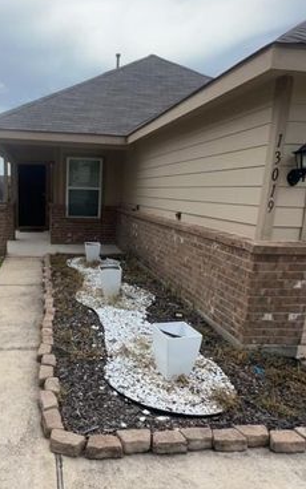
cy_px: 264
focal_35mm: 25
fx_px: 334
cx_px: 86
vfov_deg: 72.4
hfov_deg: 47.9
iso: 32
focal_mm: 1.57
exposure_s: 1/576
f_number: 1.8
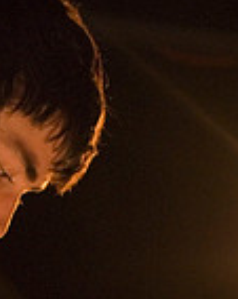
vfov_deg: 7.4
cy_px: 453
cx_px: -12
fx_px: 2288
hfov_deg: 5.9
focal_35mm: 259
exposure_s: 1/50
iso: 1600
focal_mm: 58
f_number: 2.8
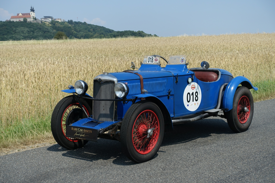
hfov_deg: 32.4
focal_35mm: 62
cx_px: 138
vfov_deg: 21.9
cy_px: 92
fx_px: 474
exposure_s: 1/160
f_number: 4
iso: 125
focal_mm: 22.77
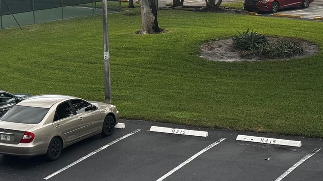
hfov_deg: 19.0
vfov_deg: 10.8
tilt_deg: -9.7
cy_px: 36
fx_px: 959
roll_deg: +3.1
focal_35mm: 112
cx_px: 88
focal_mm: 6.76
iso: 64
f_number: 1.78
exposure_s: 1/2252
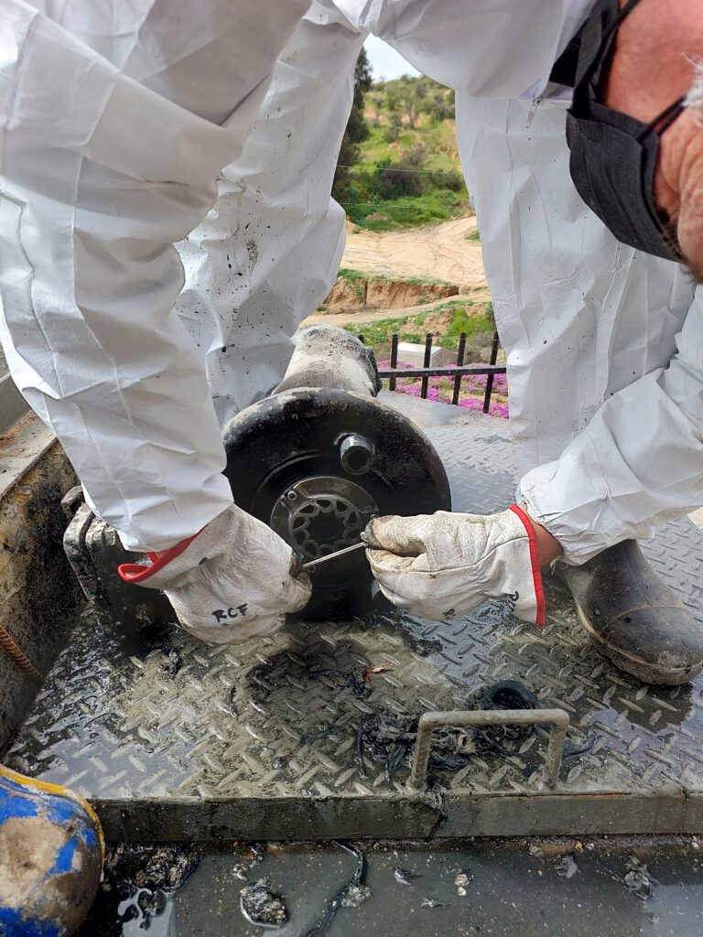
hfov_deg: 58.9
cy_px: 468
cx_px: 352
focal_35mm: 23
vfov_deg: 73.9
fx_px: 623
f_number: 1.8
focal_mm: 5.06
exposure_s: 1/336
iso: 25
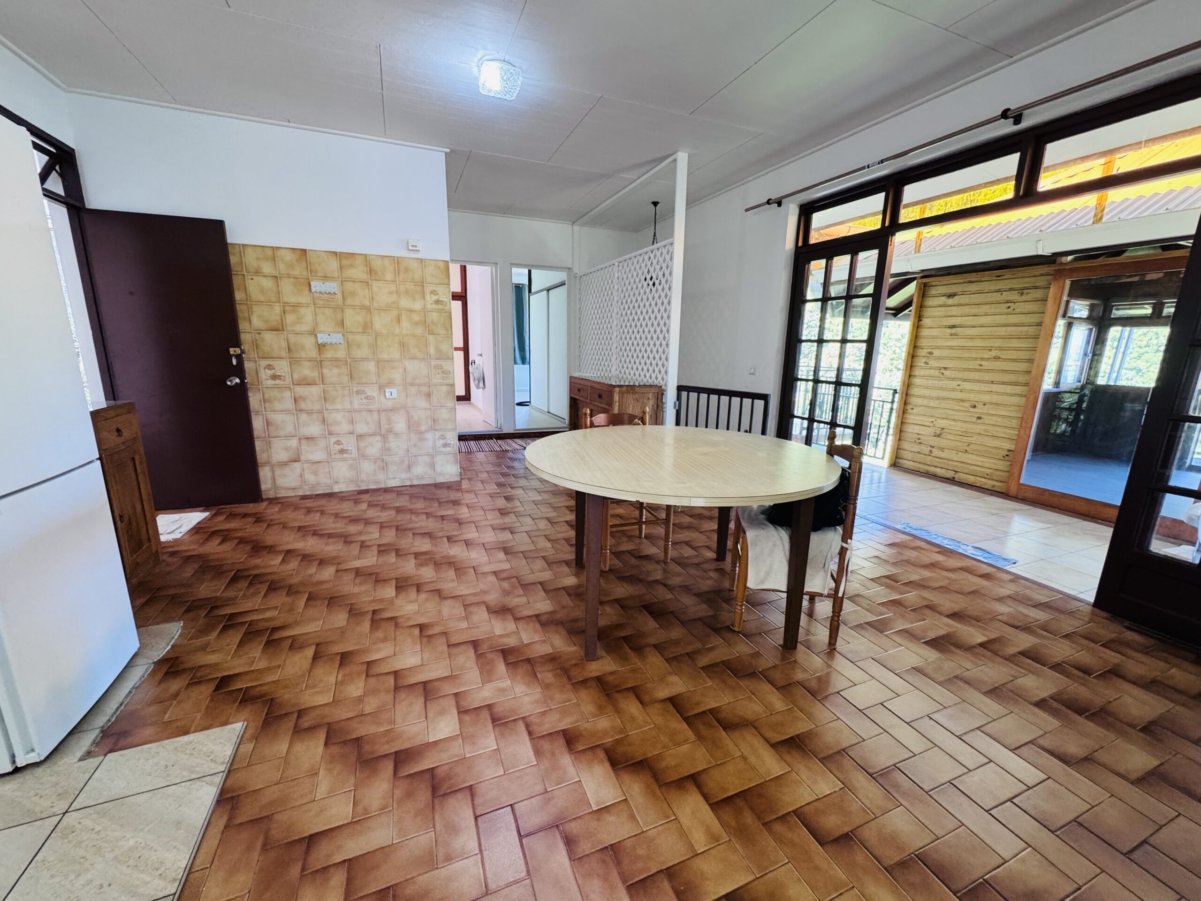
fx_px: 486
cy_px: 450
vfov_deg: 85.7
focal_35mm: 14
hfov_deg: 102.1
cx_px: 600
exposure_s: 1/60
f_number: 2.2
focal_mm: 2.22
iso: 250
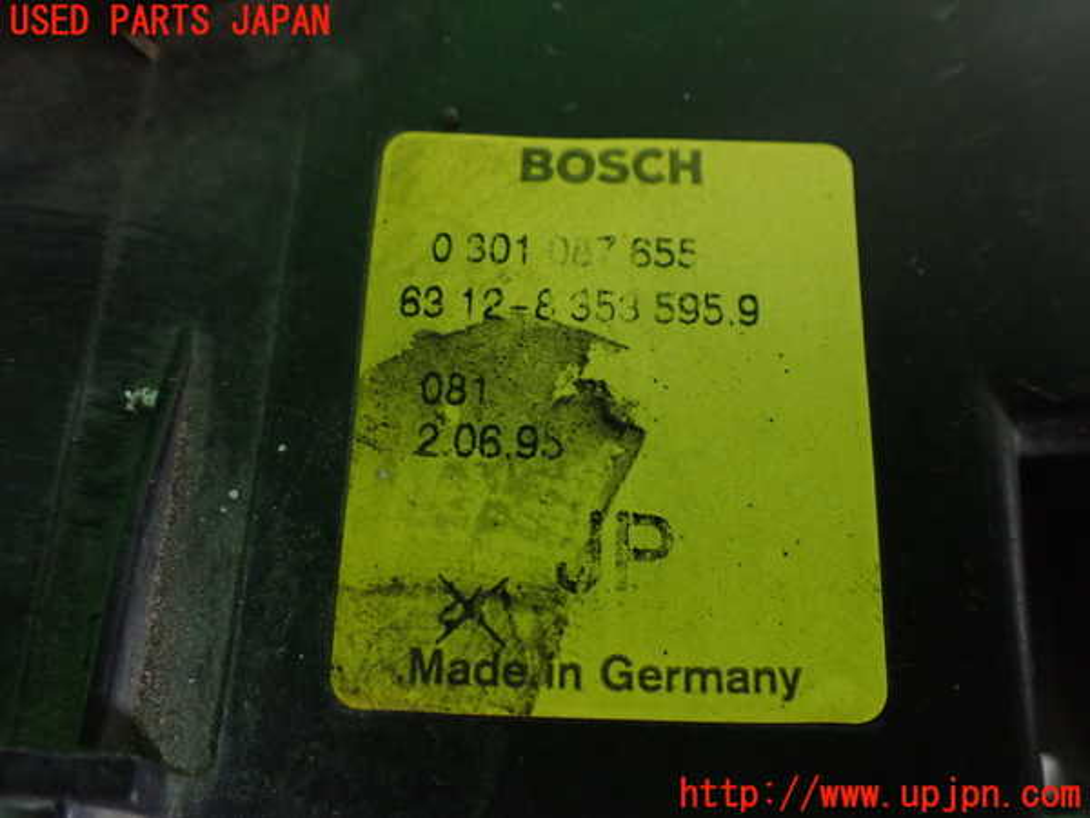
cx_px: 545
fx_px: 945
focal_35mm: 30
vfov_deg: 46.8
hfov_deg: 60.0
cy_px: 409
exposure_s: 1/60
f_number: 2.3
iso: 800
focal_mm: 5.4
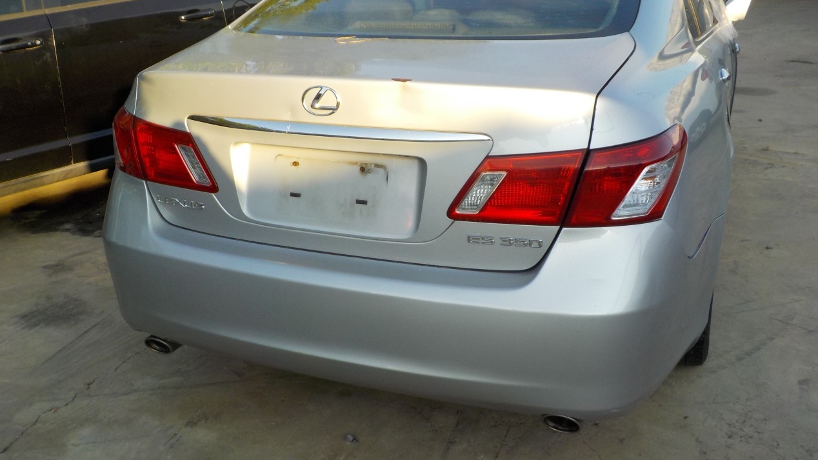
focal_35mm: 33
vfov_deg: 35.6
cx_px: 408
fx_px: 716
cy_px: 194
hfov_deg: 59.5
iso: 125
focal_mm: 4.1
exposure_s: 1/400
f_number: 3.3
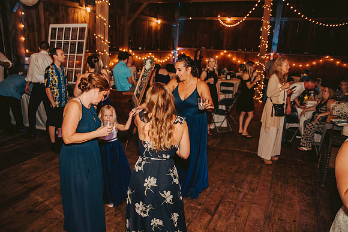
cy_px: 116
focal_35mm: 28
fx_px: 271
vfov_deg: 46.4
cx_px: 174
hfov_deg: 65.5
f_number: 2.8
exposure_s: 1/125
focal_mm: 28
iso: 1600
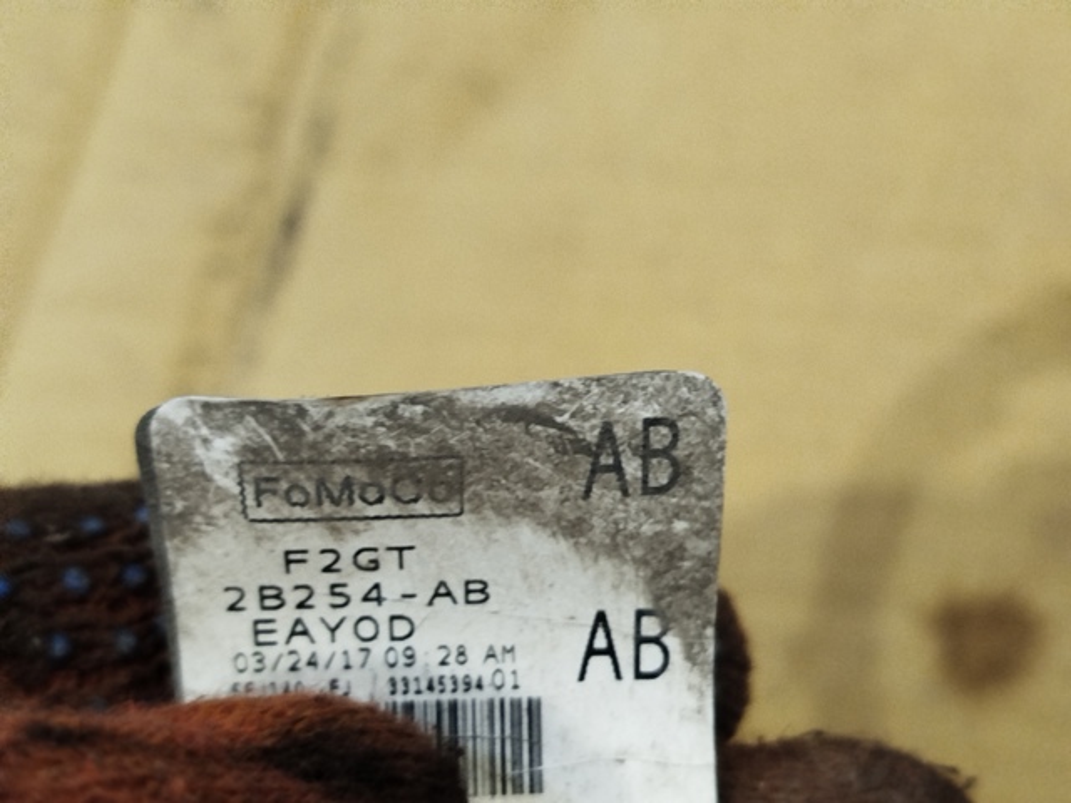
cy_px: 402
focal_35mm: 48
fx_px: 1485
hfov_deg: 39.7
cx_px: 536
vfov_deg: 30.3
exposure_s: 1/33
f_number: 1.7
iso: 800
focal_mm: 5.31
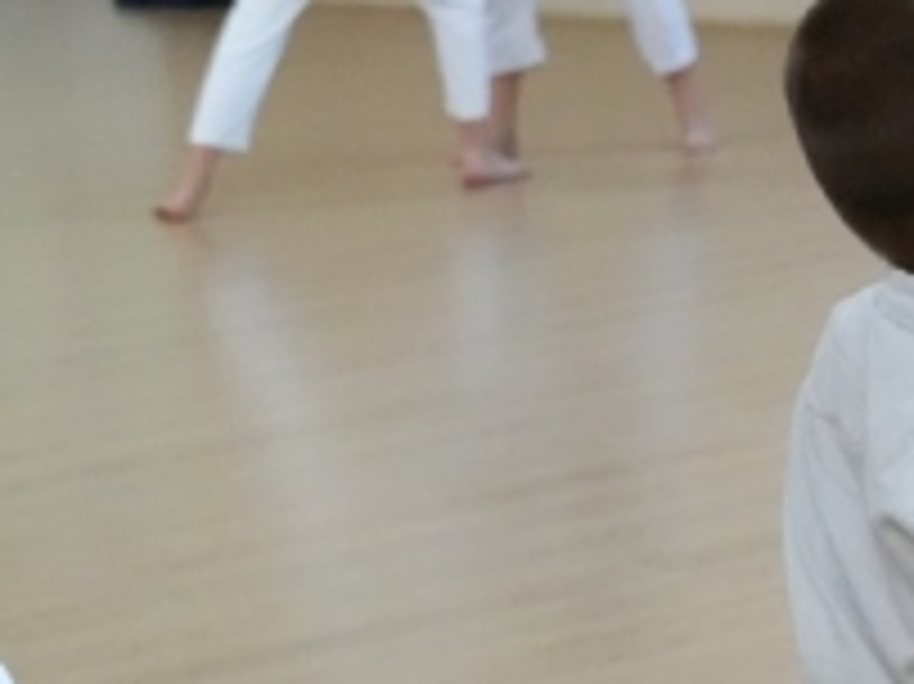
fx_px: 4803
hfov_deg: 10.8
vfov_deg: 8.1
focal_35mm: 182
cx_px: 716
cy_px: 479
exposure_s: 1/250
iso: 10000
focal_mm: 48
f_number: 4
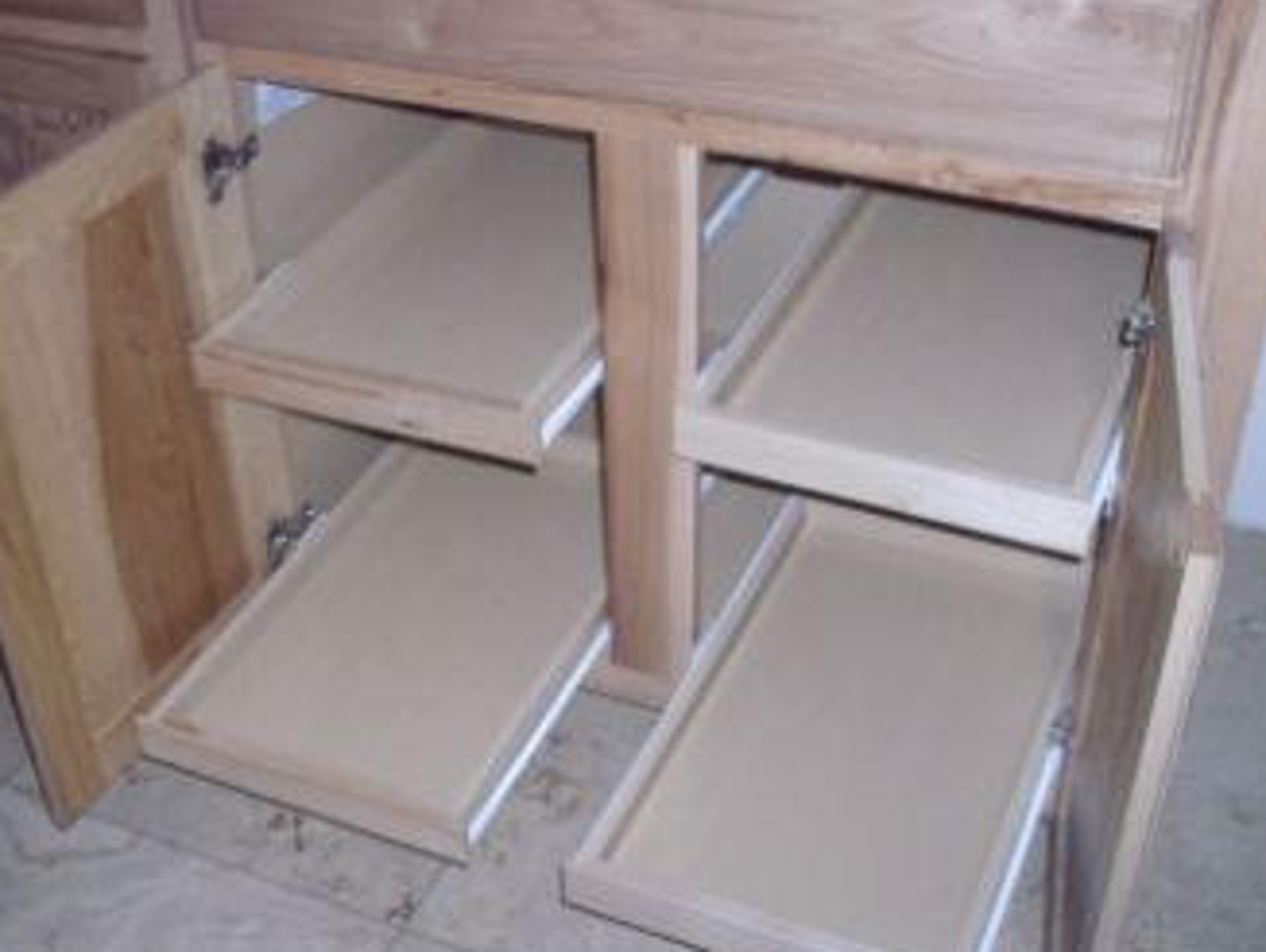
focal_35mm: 52
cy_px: 511
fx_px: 1904
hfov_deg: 36.7
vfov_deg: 28.1
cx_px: 515
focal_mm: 6.3
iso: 400
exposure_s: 1/60
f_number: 7.3
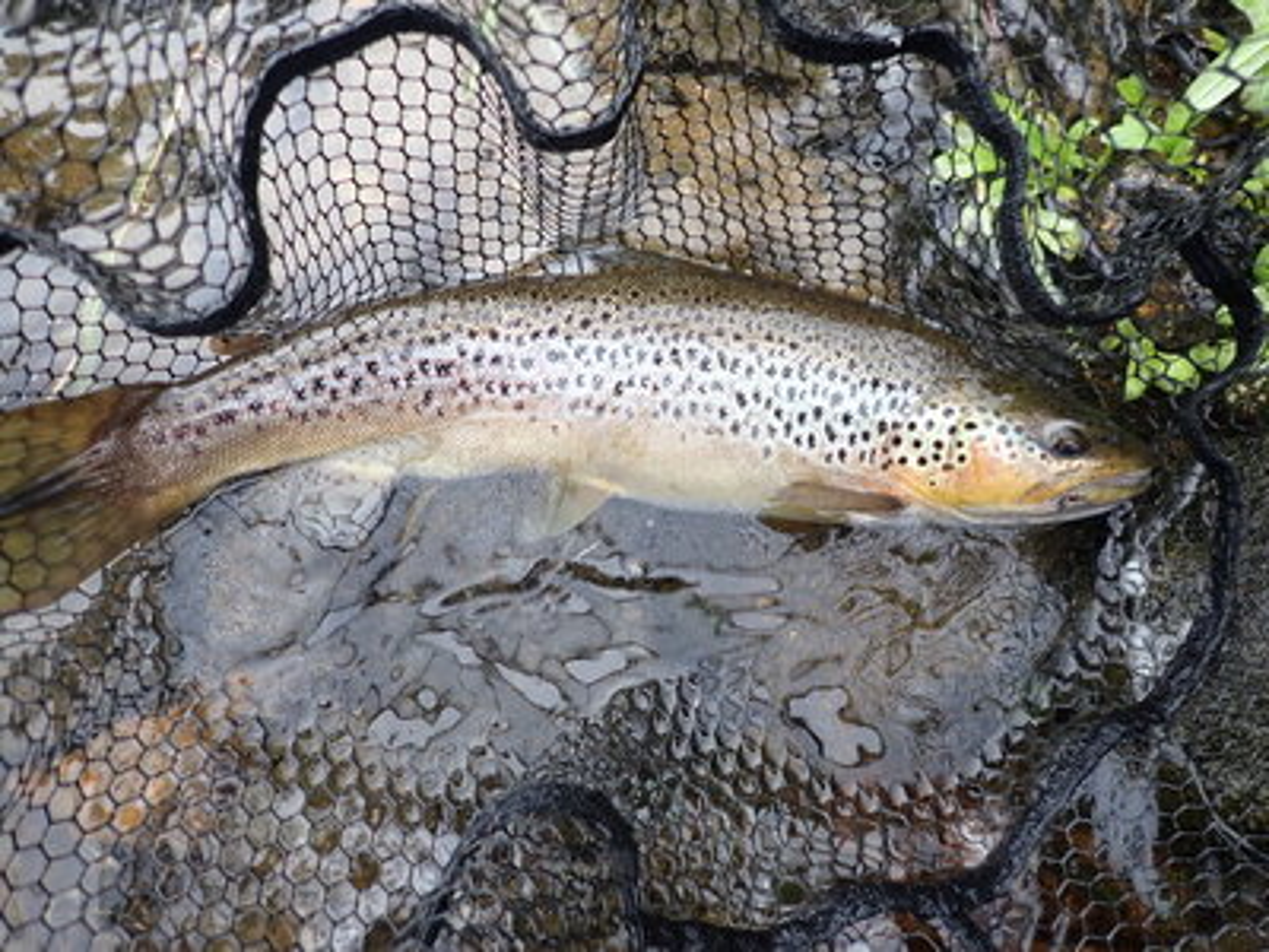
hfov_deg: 69.4
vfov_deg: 54.9
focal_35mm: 25
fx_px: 916
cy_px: 476
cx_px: 634
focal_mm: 4.5
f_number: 2
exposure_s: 1/200
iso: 100
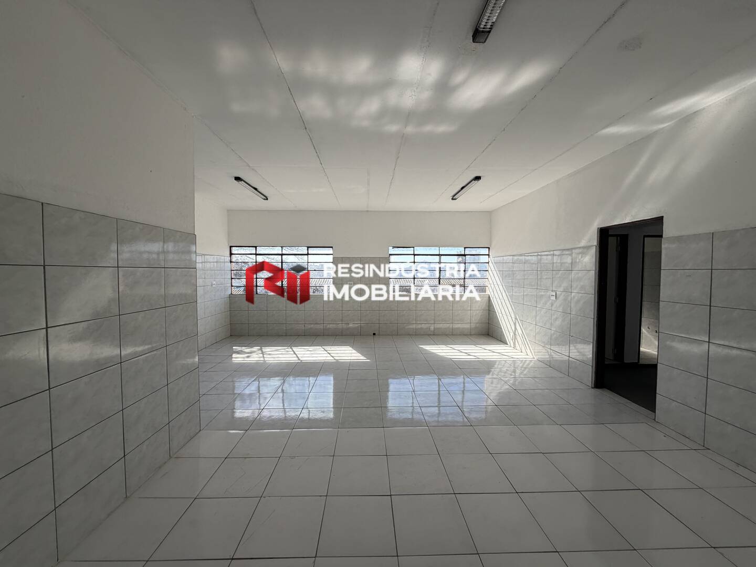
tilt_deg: -1.9
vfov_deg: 85.7
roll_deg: +0.6
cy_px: 284
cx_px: 378
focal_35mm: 14
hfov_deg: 102.1
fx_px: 306
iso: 50
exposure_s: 1/502
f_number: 2.2
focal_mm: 2.22
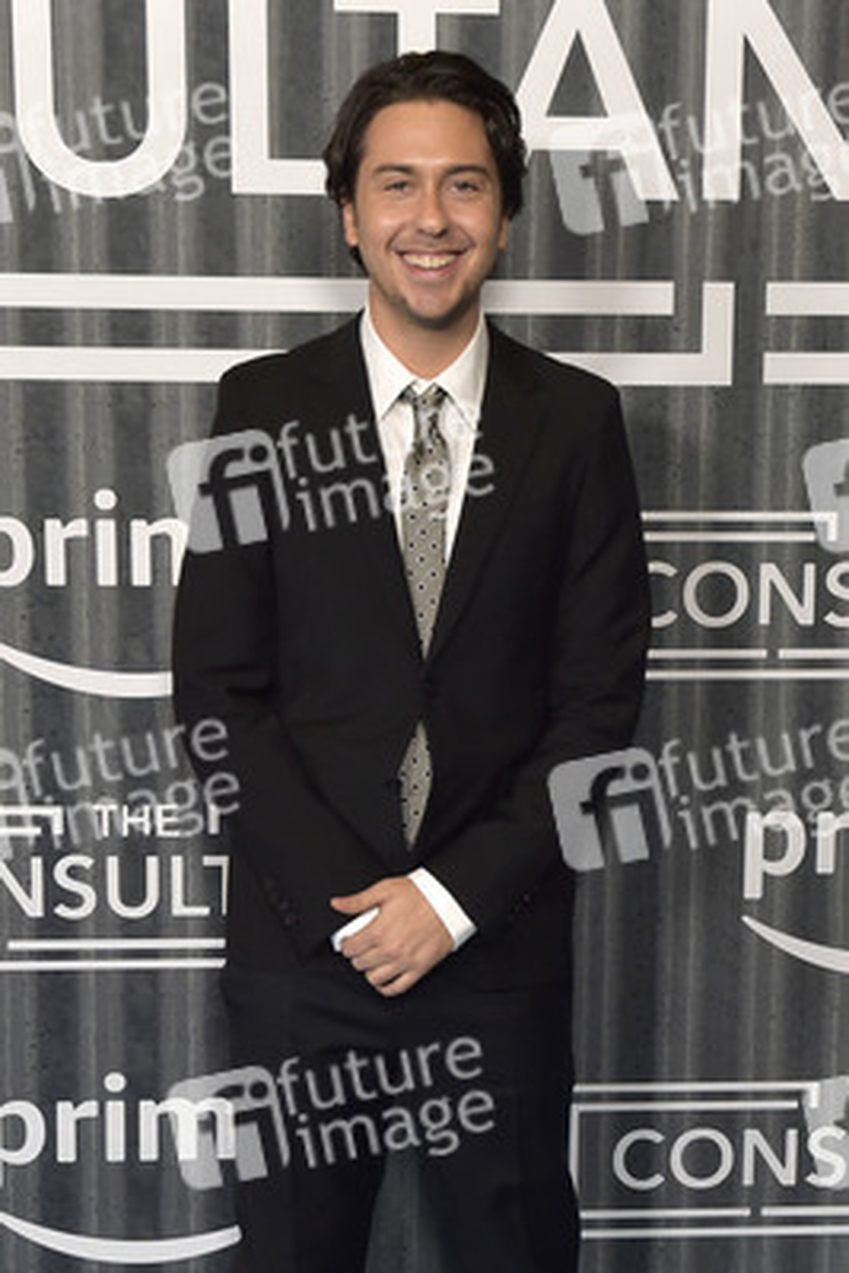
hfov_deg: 27.0
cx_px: 424
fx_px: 1767
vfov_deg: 39.6
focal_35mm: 50
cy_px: 636
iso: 2500
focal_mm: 50
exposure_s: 1/250
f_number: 6.3
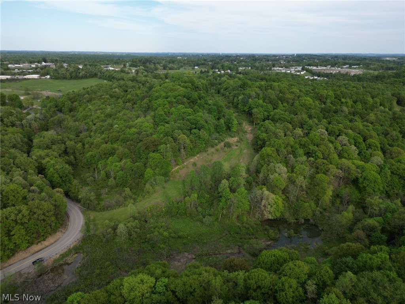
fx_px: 281
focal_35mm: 24
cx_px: 202
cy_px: 152
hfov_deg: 71.6
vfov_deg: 56.8
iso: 110
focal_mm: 6.72
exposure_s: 1/1250
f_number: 1.7
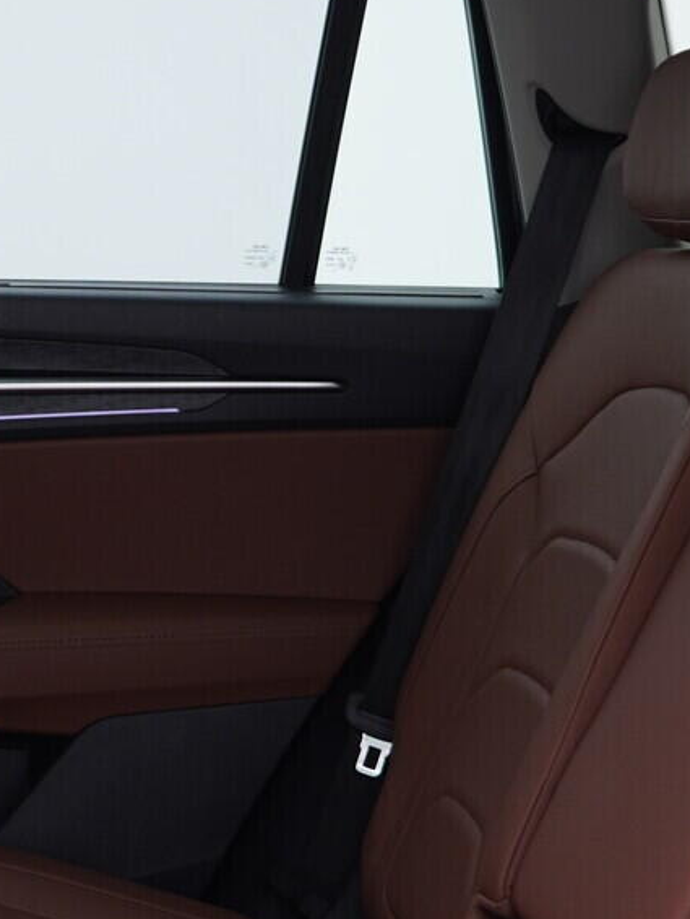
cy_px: 534
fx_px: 2337
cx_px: 239
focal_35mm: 88
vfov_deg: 22.2
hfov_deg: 16.8
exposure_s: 1/40
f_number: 2.8
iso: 200
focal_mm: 24
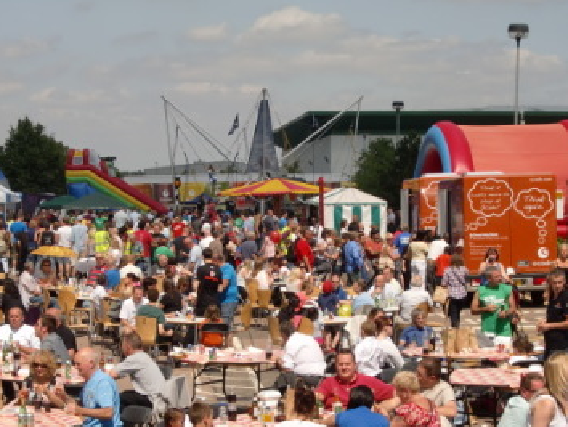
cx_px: 197
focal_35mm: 107
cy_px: 305
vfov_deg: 13.8
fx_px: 1757
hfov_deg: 18.3
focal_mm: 13.1
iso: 64
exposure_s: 1/1000
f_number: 4.2
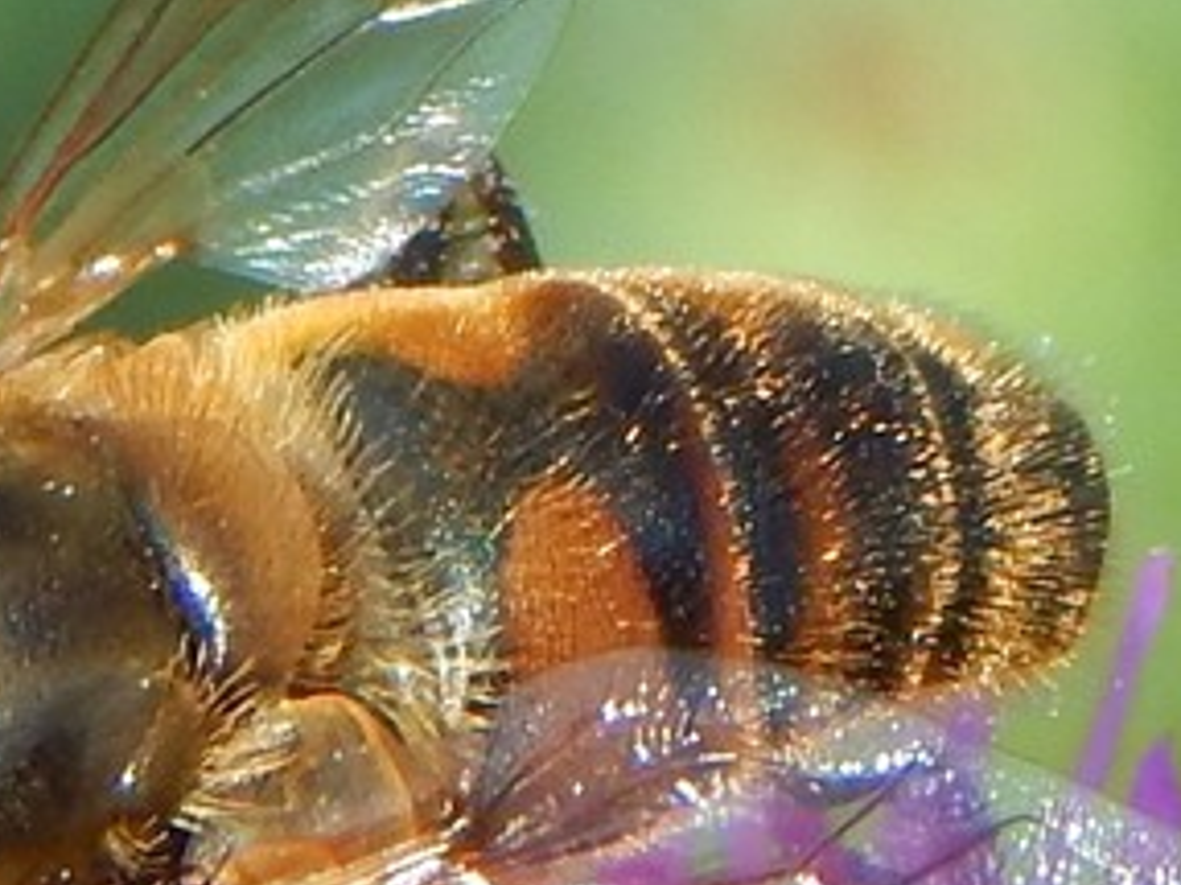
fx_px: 13266
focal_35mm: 389
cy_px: 502
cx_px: 440
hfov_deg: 5.1
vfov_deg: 3.8
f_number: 4.8
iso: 125
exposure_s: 1/400
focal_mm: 23.4
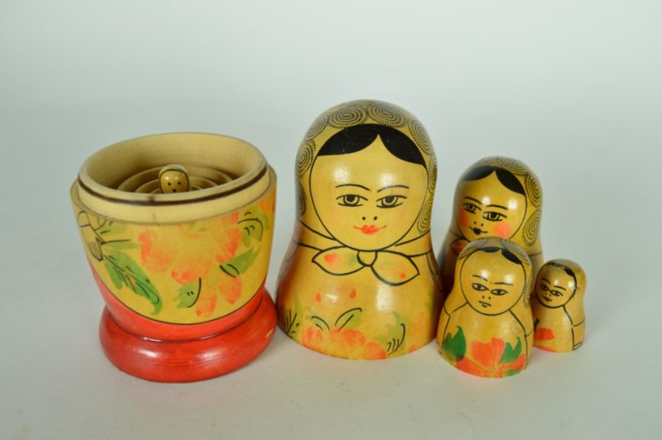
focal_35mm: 36
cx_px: 331
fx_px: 661
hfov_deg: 53.2
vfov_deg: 36.8
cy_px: 220
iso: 100
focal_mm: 24
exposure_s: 1/125
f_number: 6.3
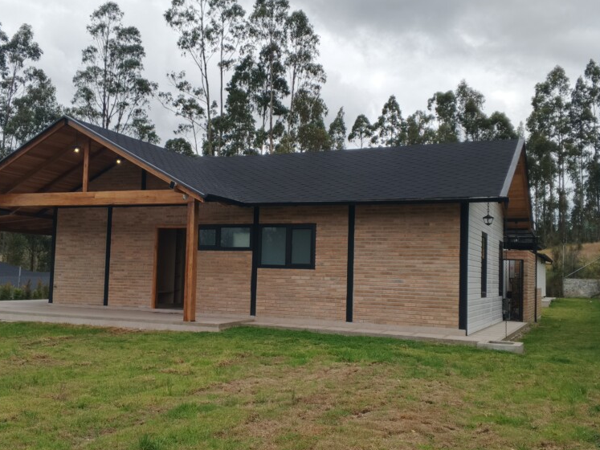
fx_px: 641
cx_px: 271
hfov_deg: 50.1
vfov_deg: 38.6
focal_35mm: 37
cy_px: 234
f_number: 1.6
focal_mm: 4.09
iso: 50
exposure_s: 1/636
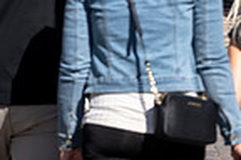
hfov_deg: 2.9
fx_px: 4793
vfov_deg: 1.9
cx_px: 430
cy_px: -159
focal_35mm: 716
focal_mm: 178
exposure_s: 1/800
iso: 100
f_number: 4.5
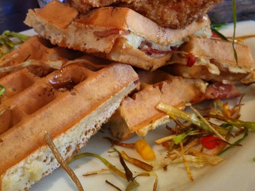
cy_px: 28
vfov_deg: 27.7
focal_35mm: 51
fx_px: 375
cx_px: 123
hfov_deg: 37.5
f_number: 2.8
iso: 125
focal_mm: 3.85
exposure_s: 1/15
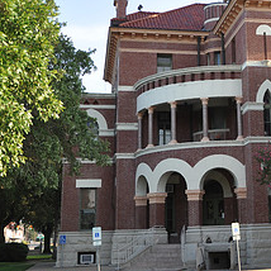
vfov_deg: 26.9
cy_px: 37
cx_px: 261
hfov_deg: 26.5
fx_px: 549
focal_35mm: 62
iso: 200
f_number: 4.5
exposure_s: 1/200
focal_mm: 18
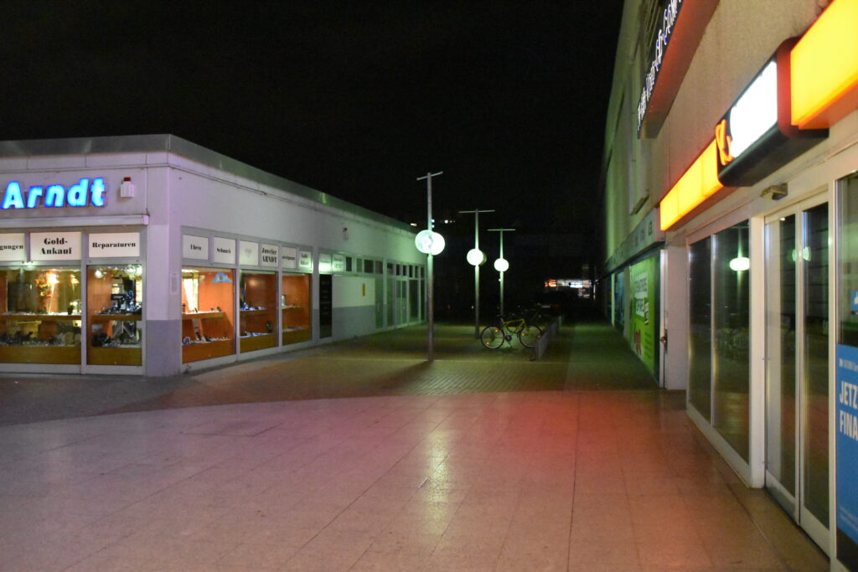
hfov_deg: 57.2
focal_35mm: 33
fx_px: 787
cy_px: 286
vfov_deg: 40.0
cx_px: 429
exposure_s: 1/60
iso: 11400
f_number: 3.8
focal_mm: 22
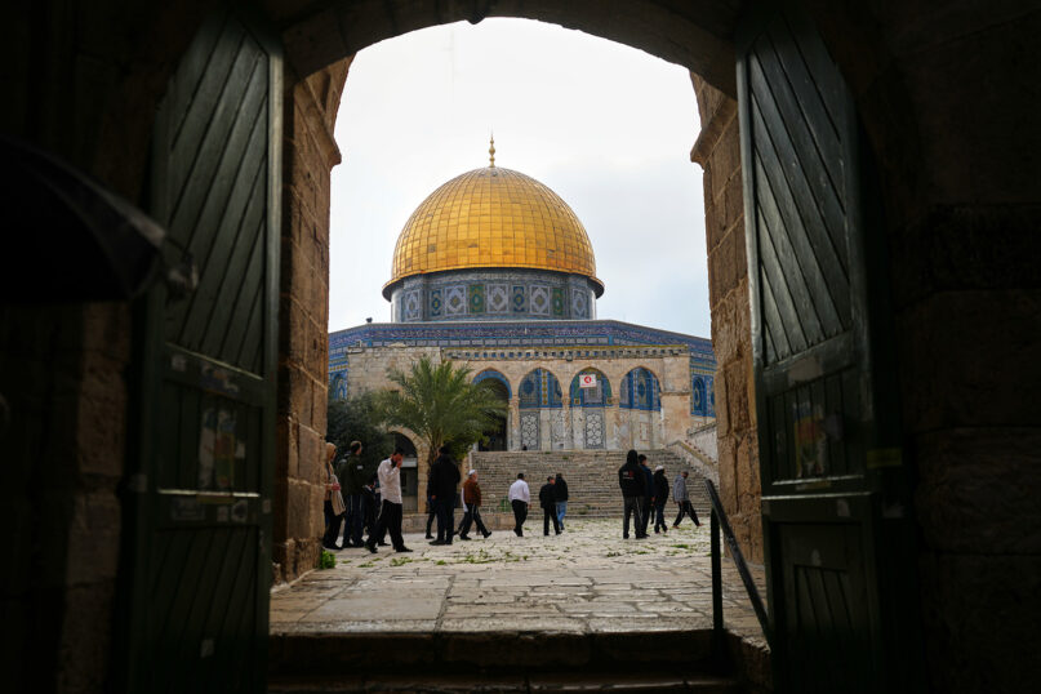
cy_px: 347
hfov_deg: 54.4
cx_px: 520
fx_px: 1012
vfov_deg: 37.9
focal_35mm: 35
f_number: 2.8
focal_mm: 35
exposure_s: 1/1250
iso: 125
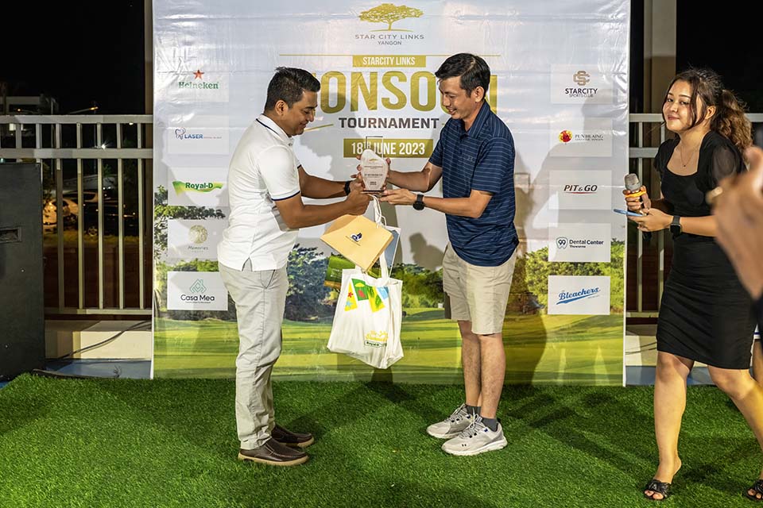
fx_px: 869
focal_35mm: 41
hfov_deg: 47.4
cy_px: 254
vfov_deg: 32.6
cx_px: 382
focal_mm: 41
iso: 2000
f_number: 5
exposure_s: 1/200
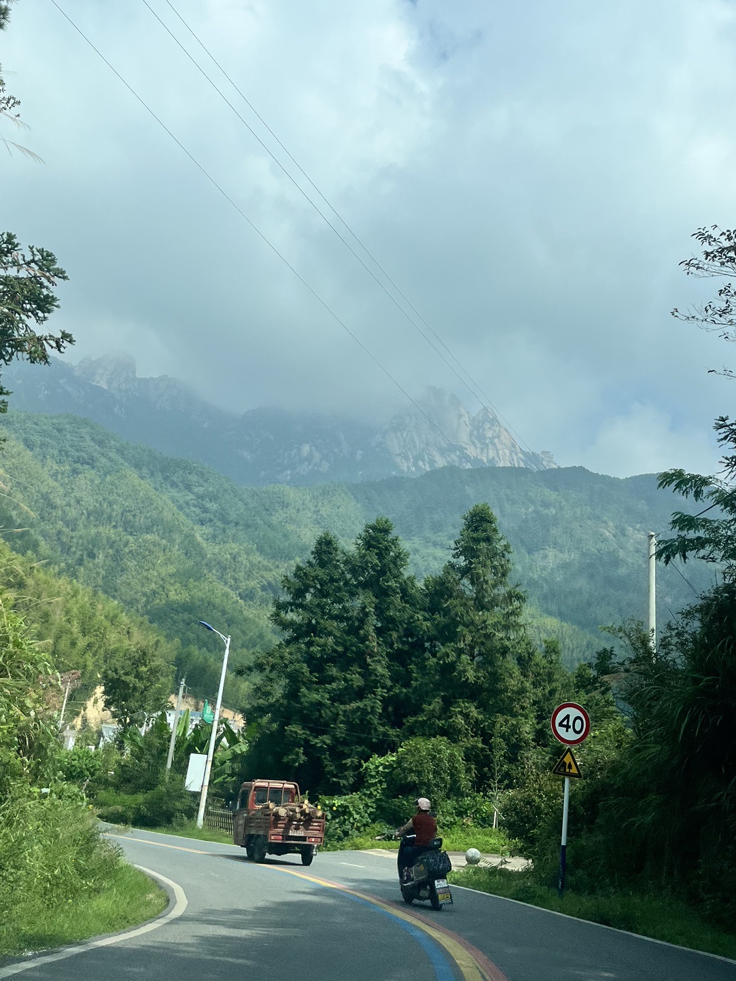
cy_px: 334
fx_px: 1021
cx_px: 414
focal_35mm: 36
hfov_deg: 39.6
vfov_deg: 50.5
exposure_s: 1/5076
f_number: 1.6
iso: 50
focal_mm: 5.1
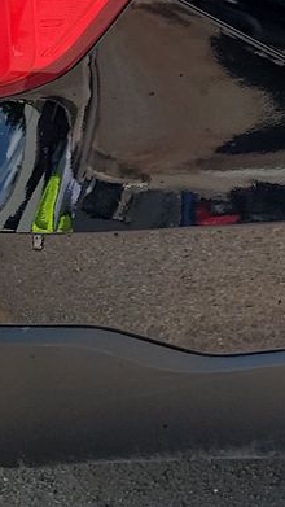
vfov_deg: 19.4
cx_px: 605
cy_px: 4
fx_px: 1437
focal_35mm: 107
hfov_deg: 10.3
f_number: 1.8
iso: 50
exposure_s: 1/448
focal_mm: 6.7
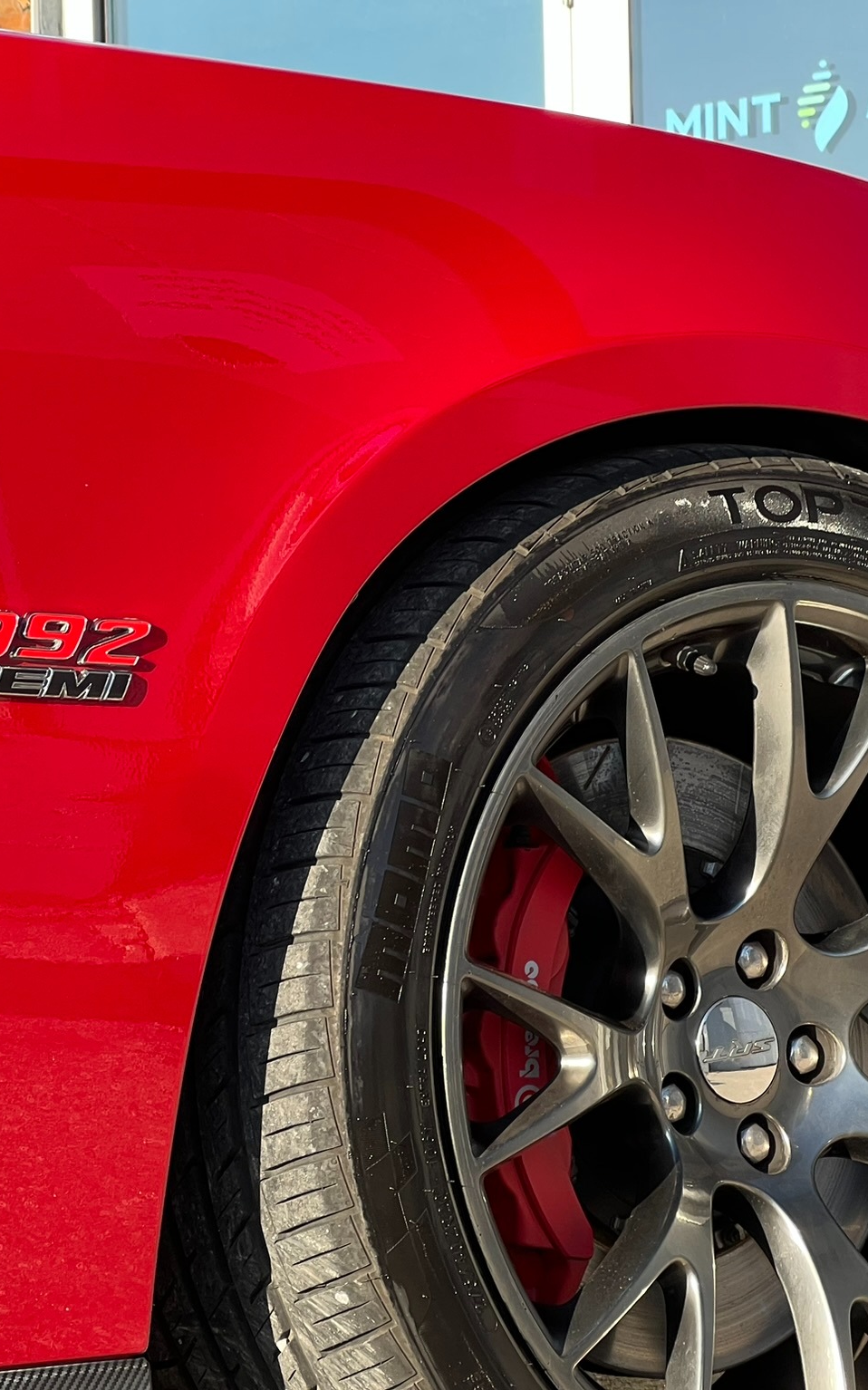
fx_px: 4128
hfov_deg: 11.9
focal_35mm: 109
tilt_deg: +3.3
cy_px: 695
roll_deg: +2.4
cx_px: 61
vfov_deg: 19.1
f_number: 2.8
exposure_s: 1/99
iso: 64
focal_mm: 9
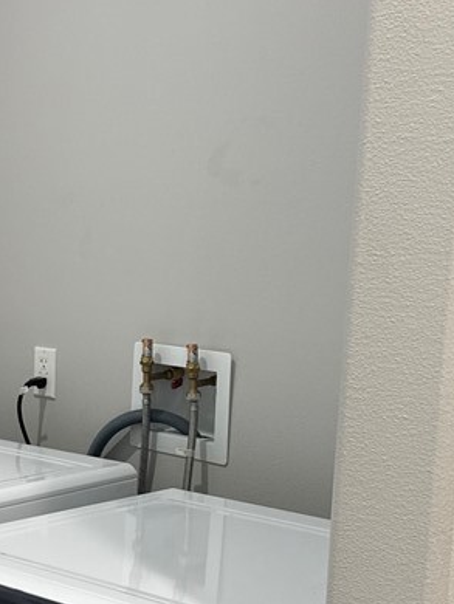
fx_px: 1100
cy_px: 406
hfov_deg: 23.0
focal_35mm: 63
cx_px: 98
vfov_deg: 30.5
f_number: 1.78
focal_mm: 6.76
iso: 160
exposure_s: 1/120
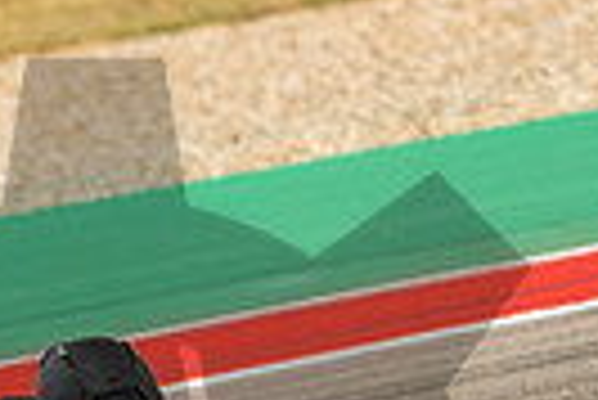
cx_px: 94
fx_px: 30531
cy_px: 609
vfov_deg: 0.8
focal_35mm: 1836
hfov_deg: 1.1
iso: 320
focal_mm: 280
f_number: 2.8
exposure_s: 1/2000
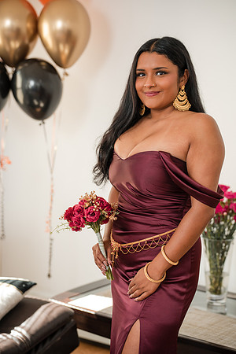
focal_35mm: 84
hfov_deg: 16.3
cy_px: 177
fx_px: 826
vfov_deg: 24.2
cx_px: 118
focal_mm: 84
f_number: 3.2
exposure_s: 1/250
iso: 1000
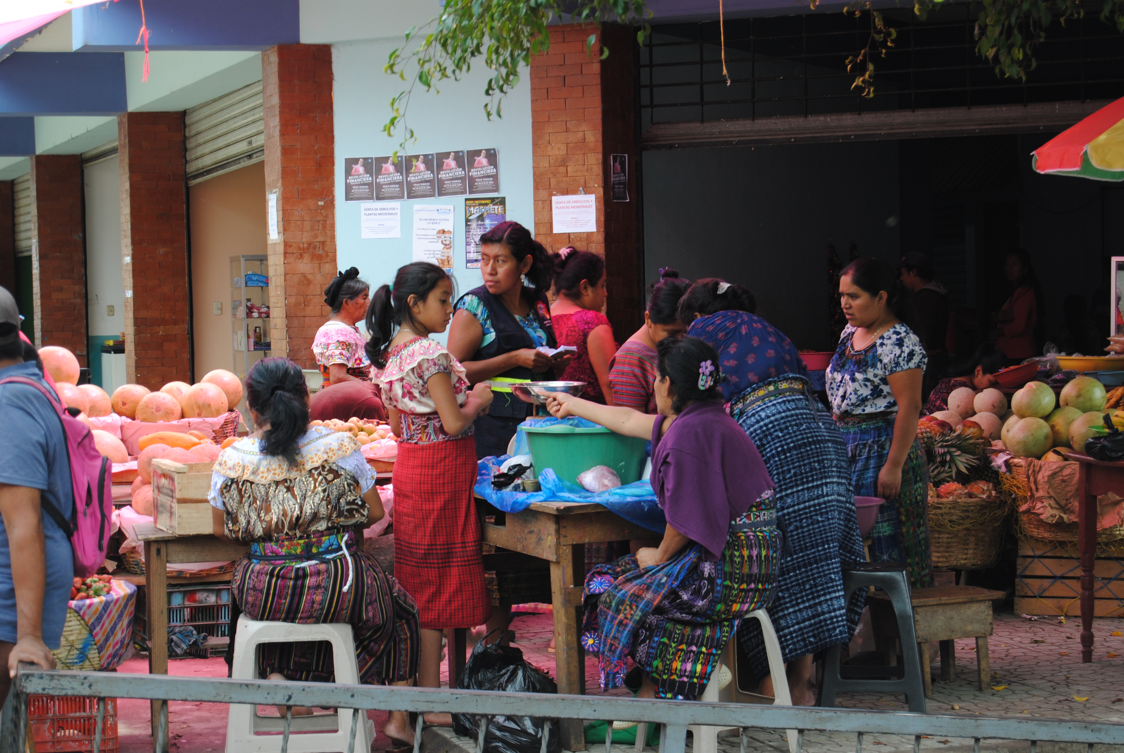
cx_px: 562
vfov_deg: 16.6
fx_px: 2579
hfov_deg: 24.6
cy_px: 376
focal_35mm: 82
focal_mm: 55
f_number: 5.6
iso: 160
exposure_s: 1/125
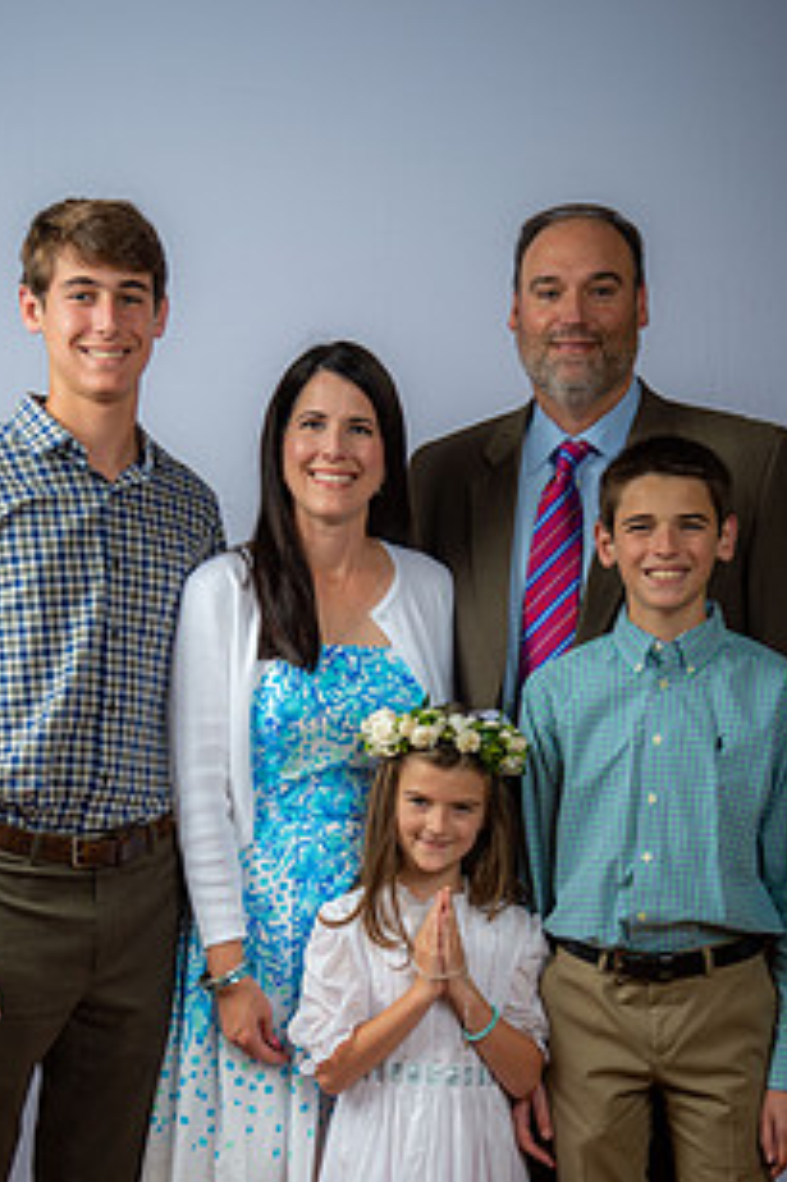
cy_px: 817
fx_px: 2396
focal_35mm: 73
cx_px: 363
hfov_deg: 18.6
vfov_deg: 27.5
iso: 250
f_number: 6.3
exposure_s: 1/200
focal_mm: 50
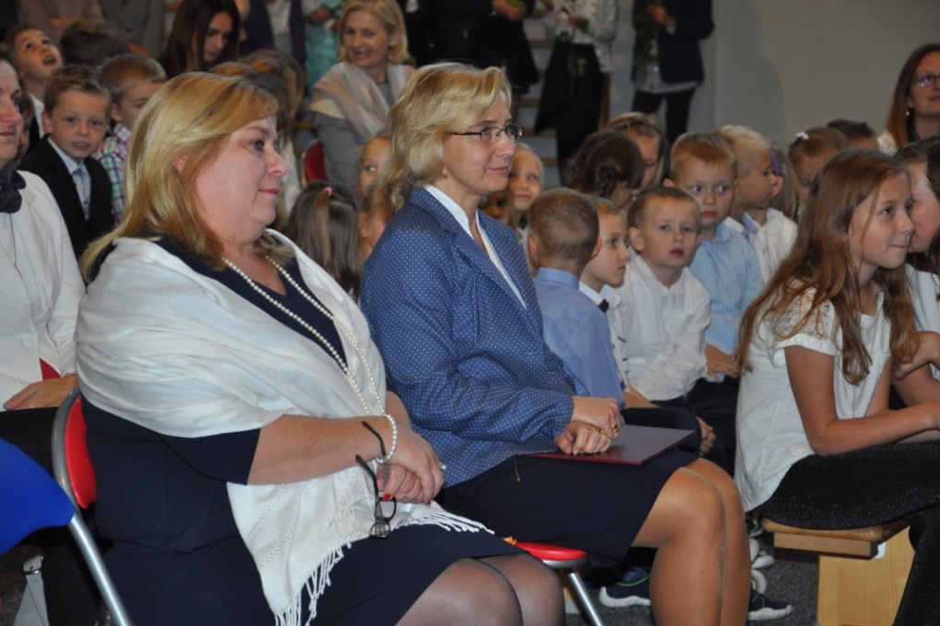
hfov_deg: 16.9
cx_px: 474
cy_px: 314
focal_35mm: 121
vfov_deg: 11.3
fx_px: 3159
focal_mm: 80
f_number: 5.3
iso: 400
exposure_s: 1/60
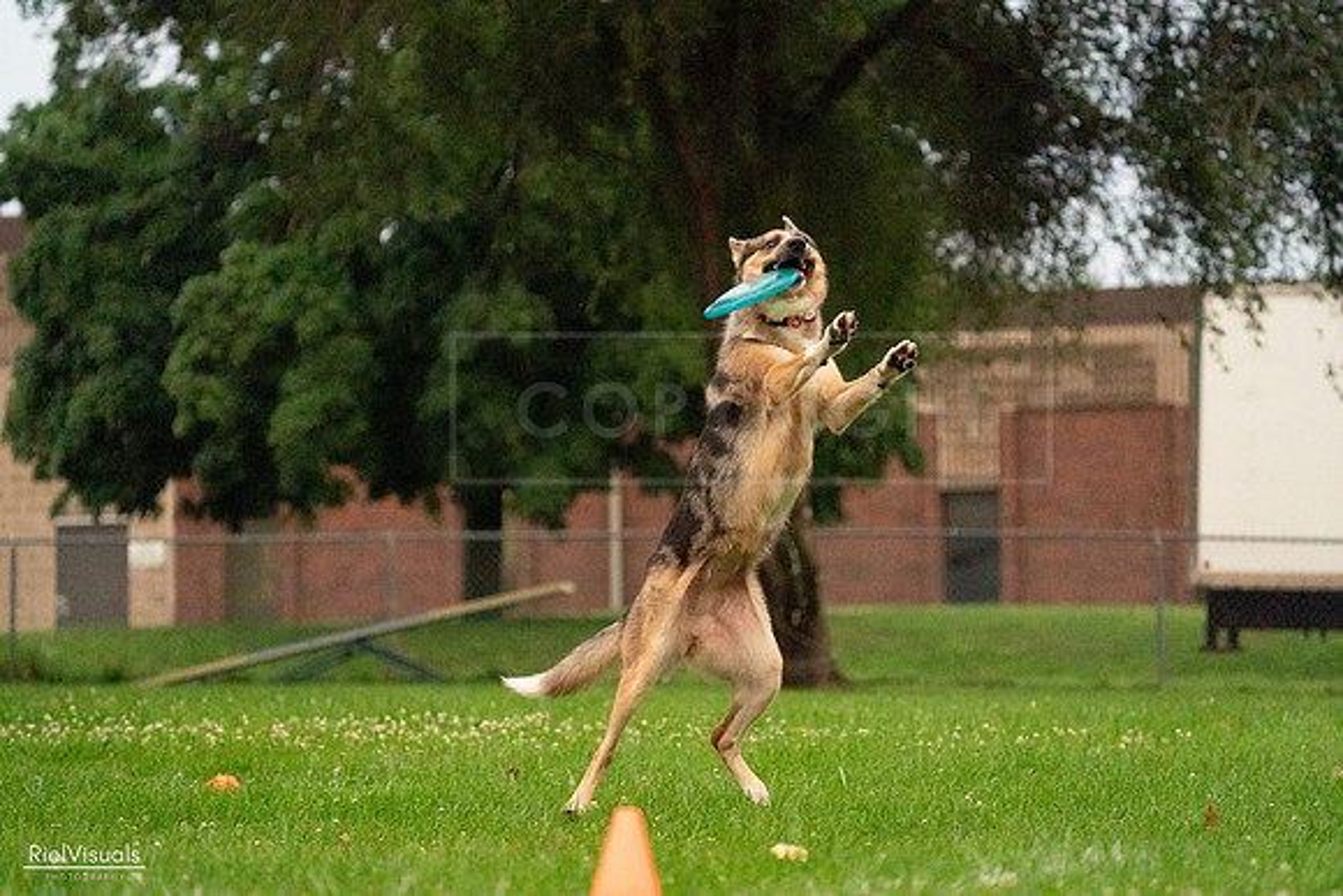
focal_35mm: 200
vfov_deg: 6.9
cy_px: 448
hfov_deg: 10.3
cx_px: 672
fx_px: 7463
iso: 6400
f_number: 5.6
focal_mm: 200
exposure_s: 1/2000
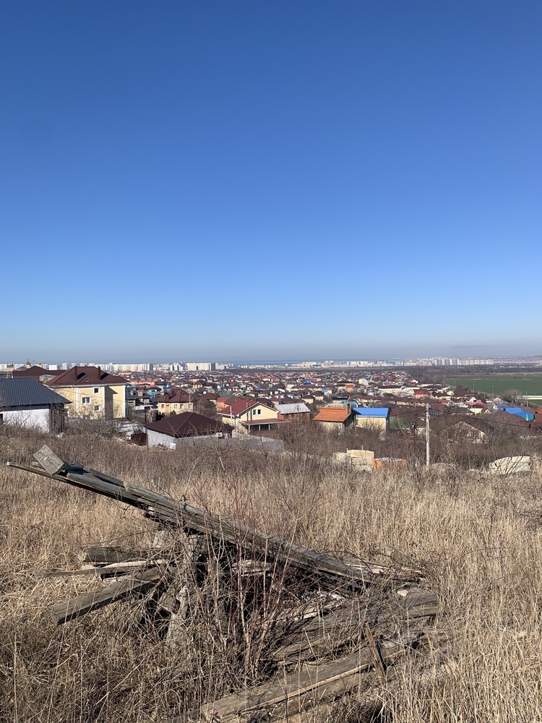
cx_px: 271
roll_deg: +1.1
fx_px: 543
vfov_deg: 67.3
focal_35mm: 26
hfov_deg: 53.1
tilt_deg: +1.3
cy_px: 362
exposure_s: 1/2915
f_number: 1.8
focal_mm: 4.25
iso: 25
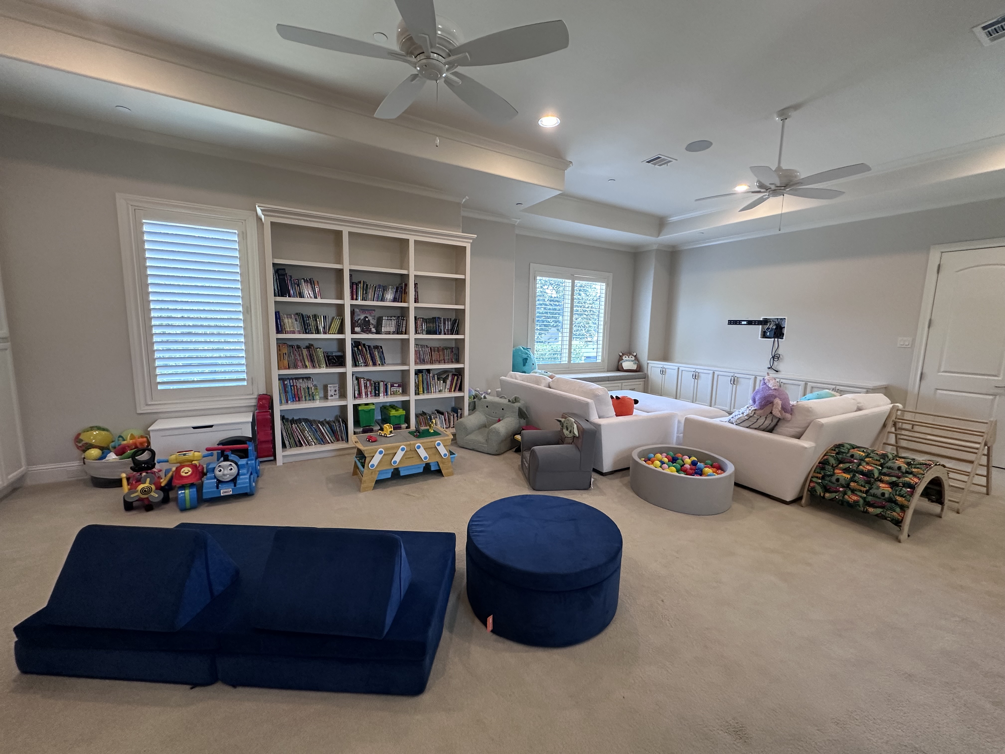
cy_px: 377
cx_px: 502
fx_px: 406
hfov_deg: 102.1
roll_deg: -1.2
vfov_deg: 85.7
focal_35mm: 14
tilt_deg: -7.0
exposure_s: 1/120
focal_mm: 2.22
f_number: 2.2
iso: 250
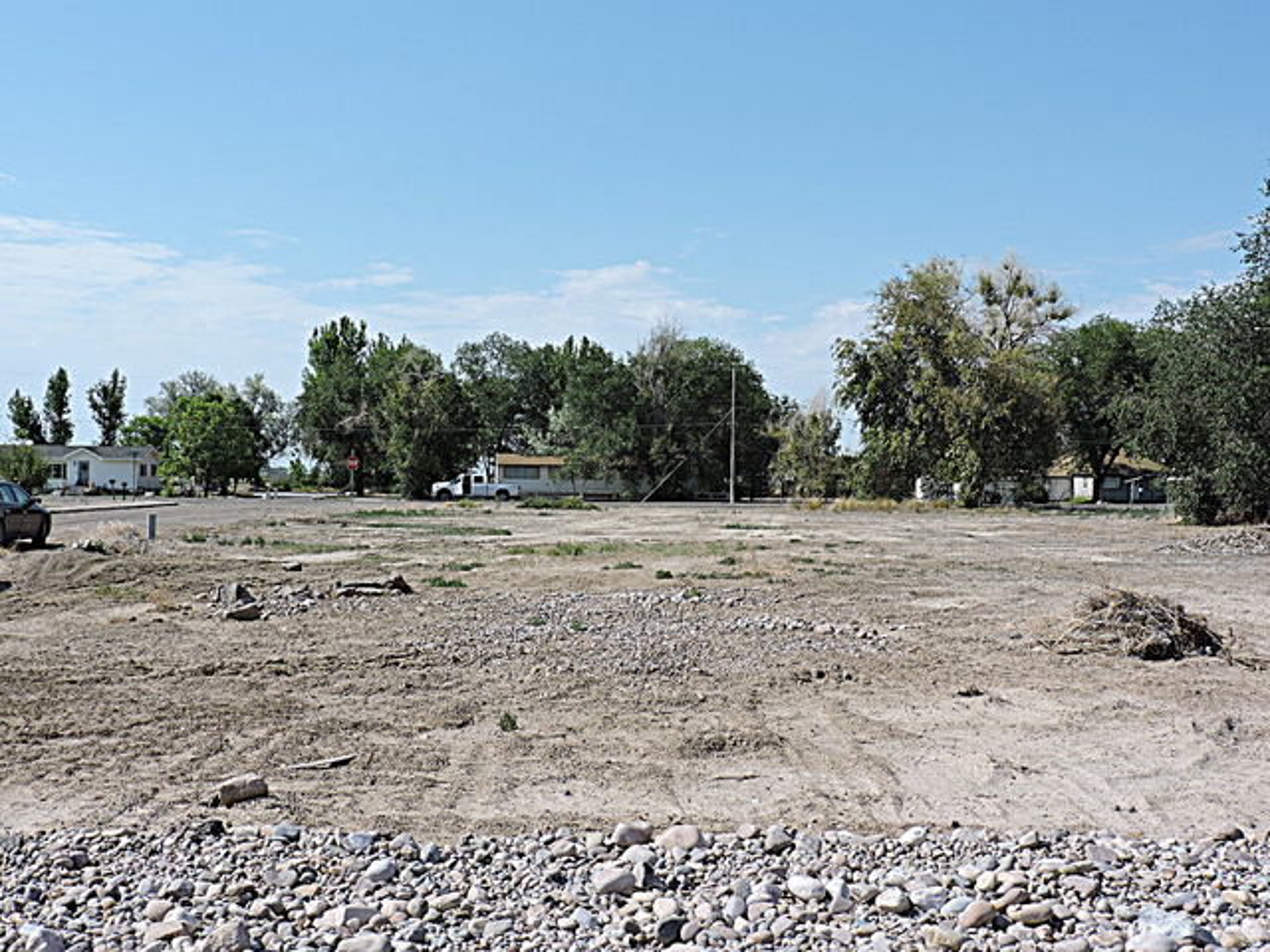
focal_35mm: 40
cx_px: 635
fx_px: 1468
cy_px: 476
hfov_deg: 46.8
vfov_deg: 36.0
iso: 100
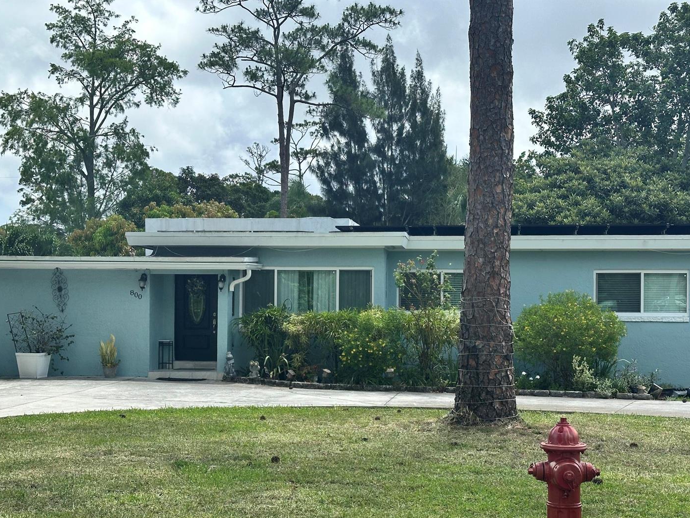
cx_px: 345
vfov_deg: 26.5
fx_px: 1096
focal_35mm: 55
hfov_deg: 34.9
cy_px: 296
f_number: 1.78
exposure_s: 1/2890
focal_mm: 6.86
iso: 64
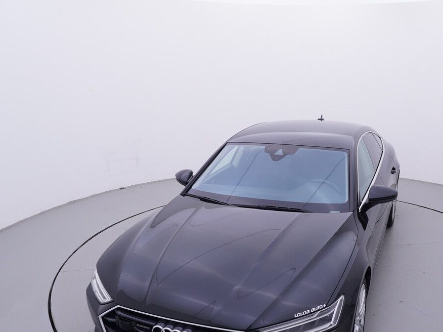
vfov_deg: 40.6
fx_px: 445
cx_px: 266
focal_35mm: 35
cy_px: 212
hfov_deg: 52.6
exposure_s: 1/80
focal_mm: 15
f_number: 5
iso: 200
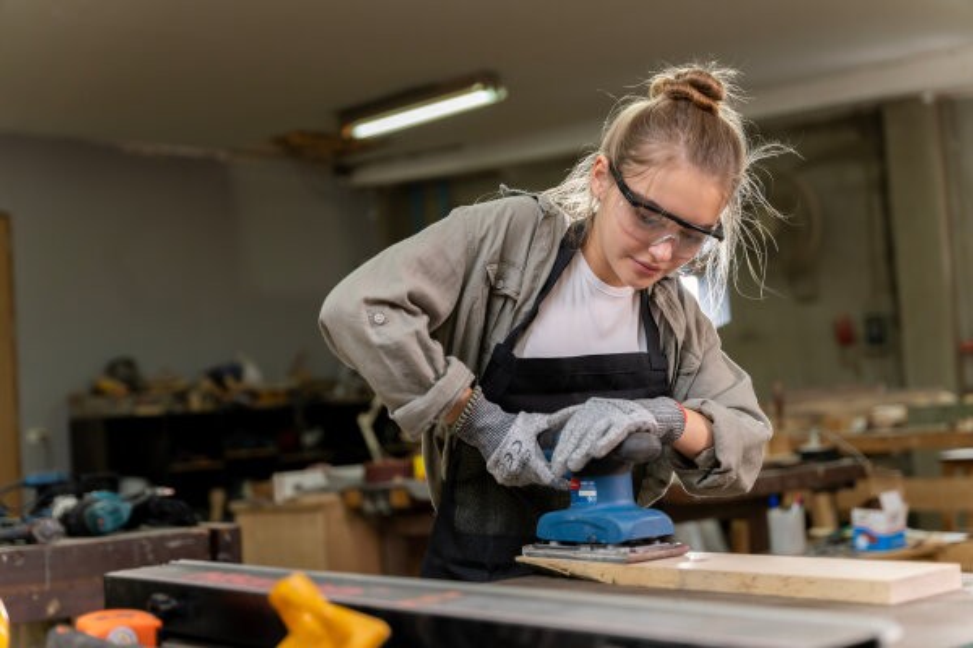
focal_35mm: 55
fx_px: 1478
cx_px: 486
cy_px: 324
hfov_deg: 36.4
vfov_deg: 24.7
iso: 320
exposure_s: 1/100
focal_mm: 54.7
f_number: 2.8
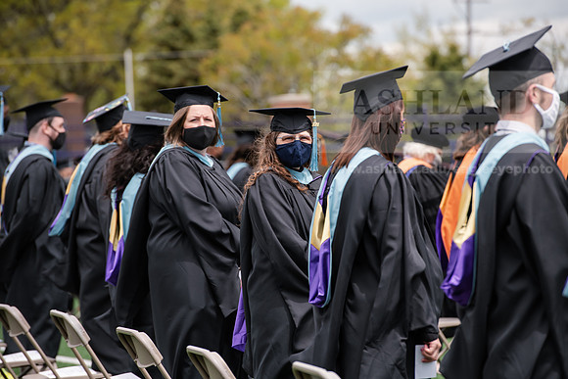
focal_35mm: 200
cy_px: 190
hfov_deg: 10.3
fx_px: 3156
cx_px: 284
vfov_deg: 6.9
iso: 250
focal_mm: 200
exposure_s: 1/640
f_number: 5.6
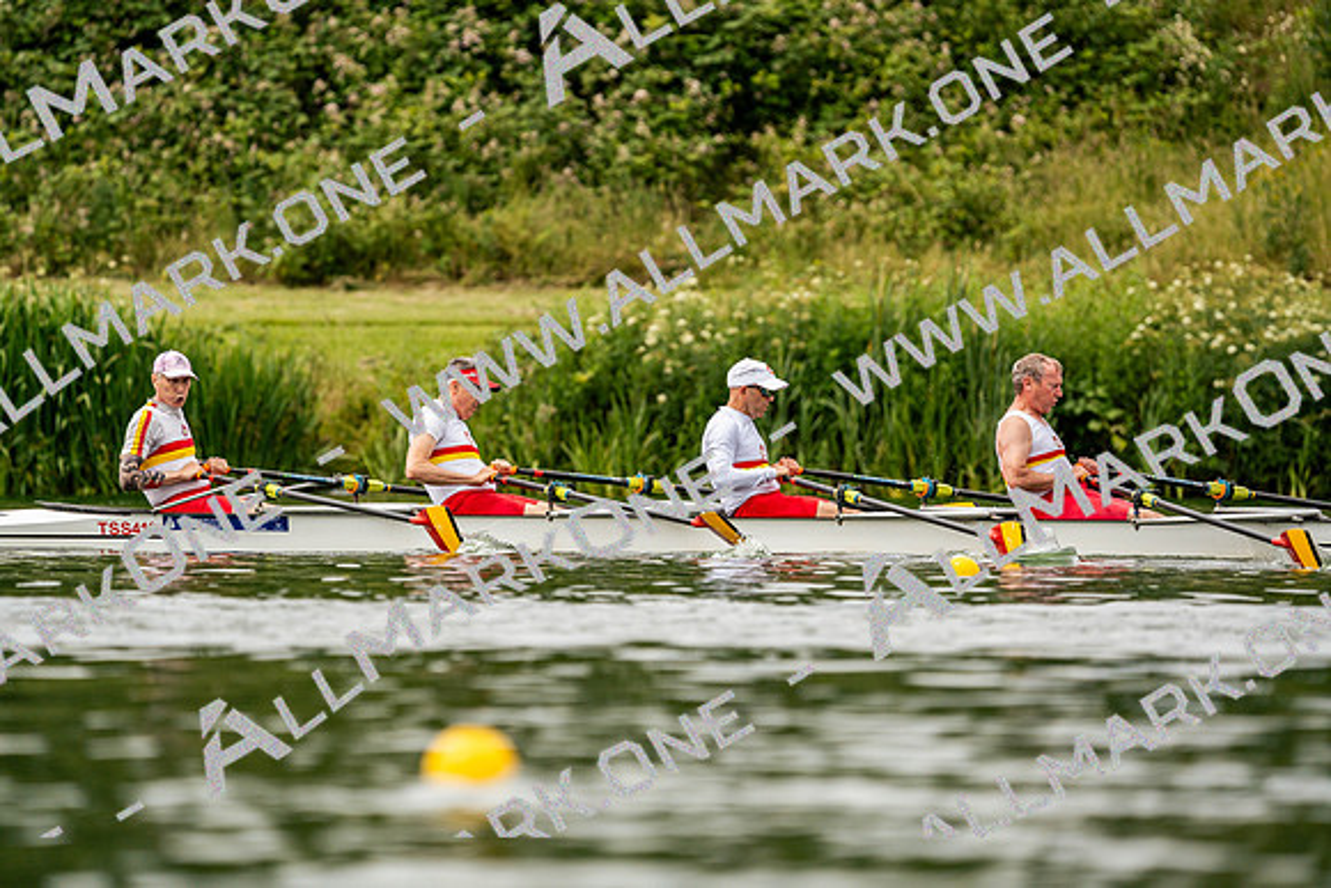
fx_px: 17121
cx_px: 666
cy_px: 444
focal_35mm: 463
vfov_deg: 3.0
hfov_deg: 4.5
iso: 320
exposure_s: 1/2000
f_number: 6.3
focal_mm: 463
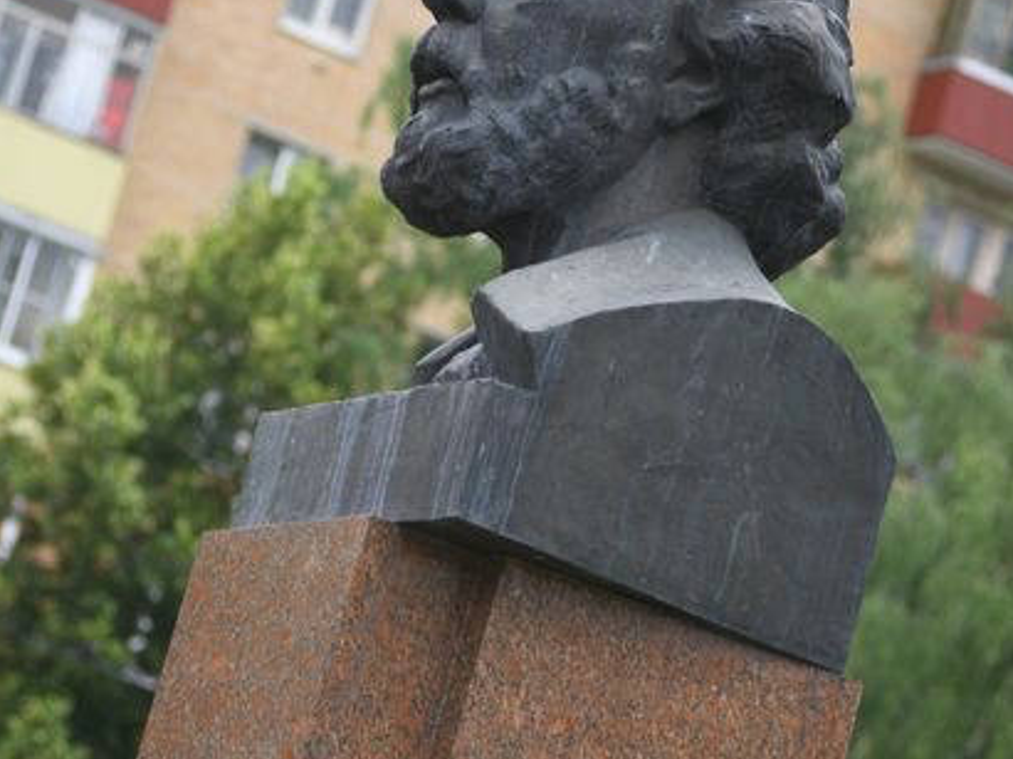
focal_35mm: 172
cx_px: 363
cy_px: 307
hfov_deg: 11.5
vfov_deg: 8.6
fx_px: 5030
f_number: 2.8
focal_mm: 105
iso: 200
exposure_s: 1/640
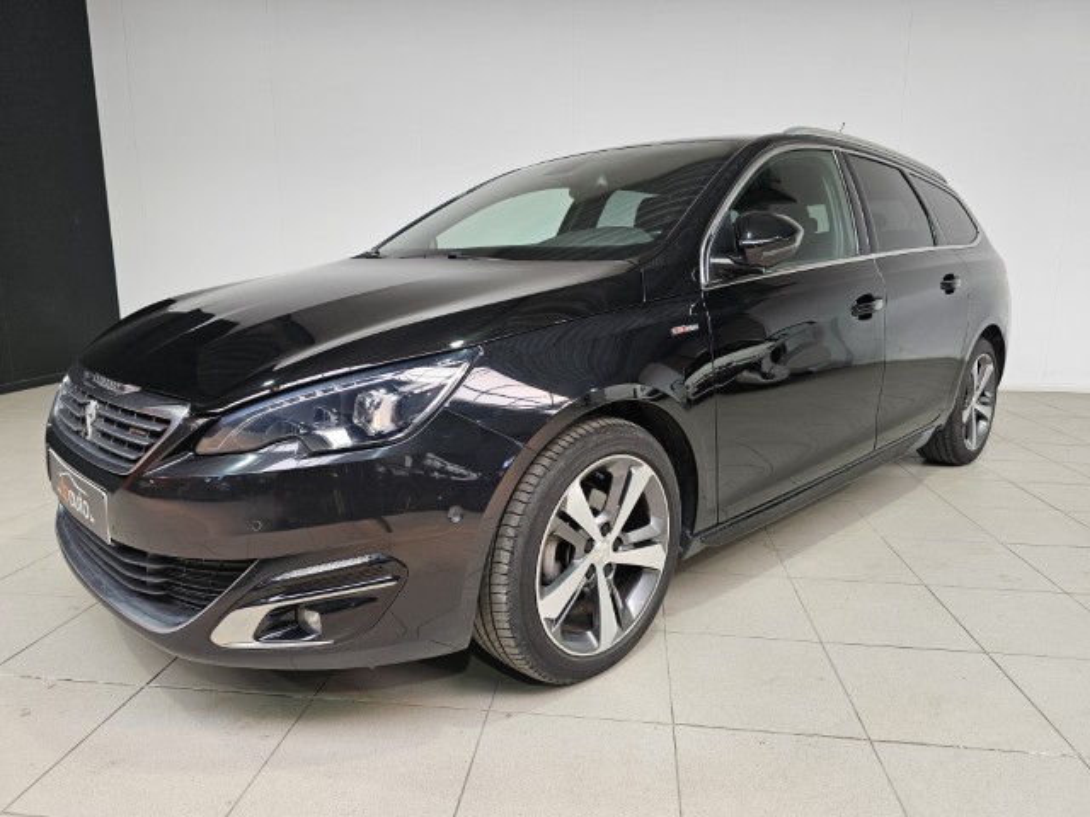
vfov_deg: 58.9
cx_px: 545
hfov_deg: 73.9
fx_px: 724
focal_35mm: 23
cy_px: 408
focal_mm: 6.3
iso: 80
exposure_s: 1/180
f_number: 1.7
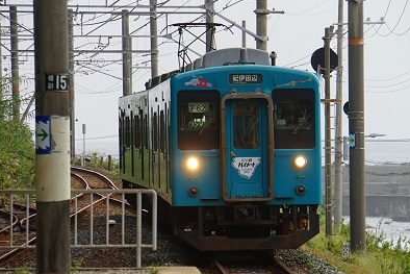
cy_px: 137
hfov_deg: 6.8
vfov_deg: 4.5
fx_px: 3463
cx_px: 205
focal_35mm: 304
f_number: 6.3
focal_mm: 200
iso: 160
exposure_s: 1/320
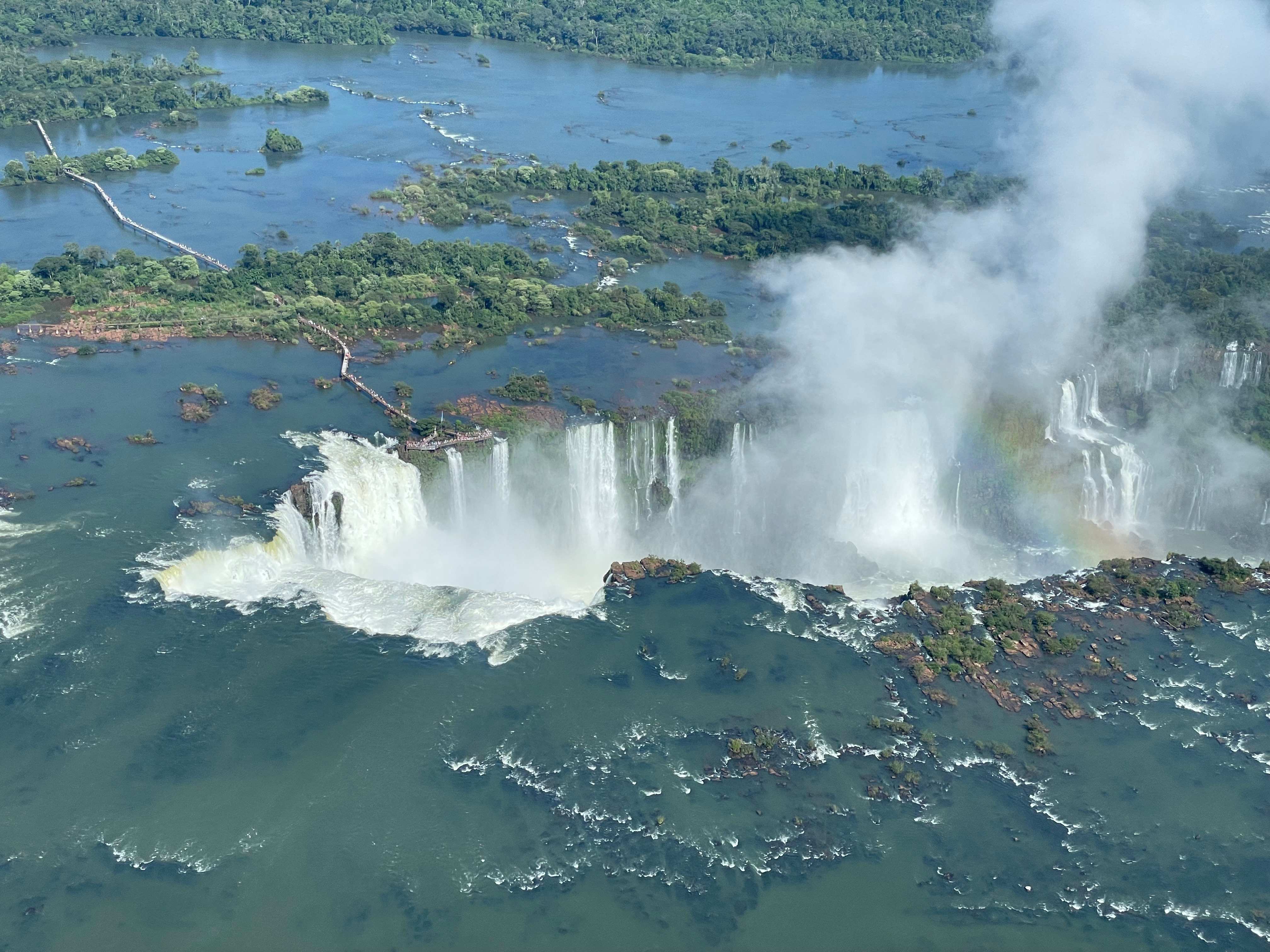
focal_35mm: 52
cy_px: 476
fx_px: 1908
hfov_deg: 36.8
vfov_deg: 28.0
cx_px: 635
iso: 25
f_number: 2
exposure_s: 1/1370
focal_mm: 6
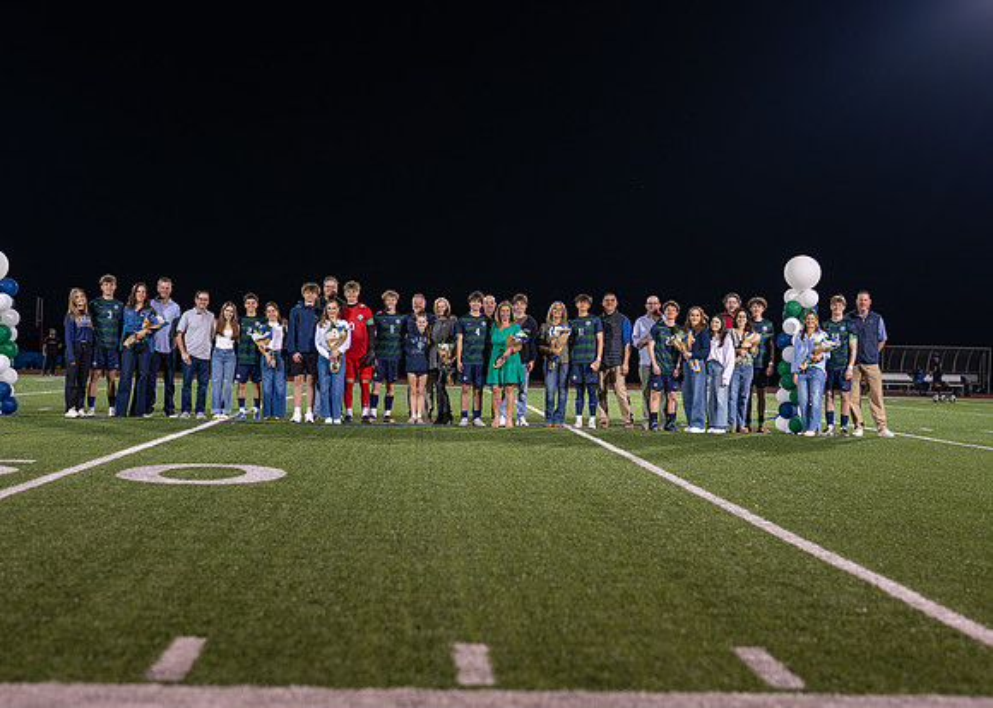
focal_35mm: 56
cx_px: 515
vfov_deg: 25.2
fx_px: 1583
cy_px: 376
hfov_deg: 34.8
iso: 1250
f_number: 2
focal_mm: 50
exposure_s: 1/500
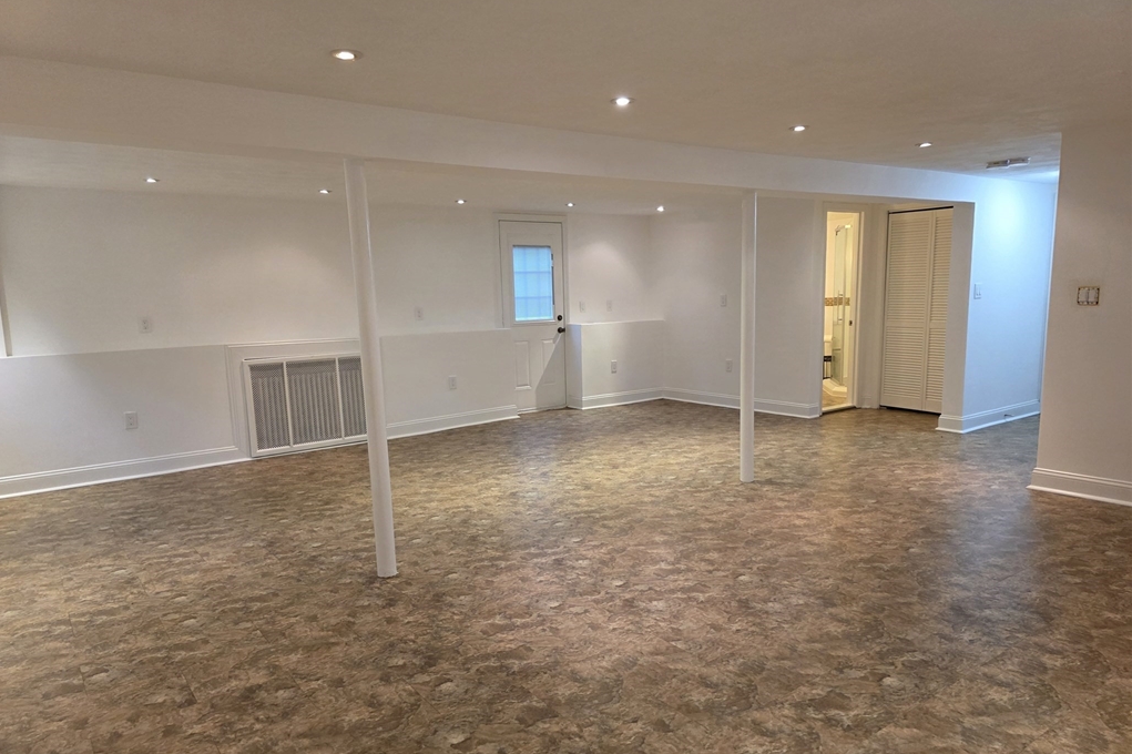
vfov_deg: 53.1
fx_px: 754
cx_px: 565
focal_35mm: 24
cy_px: 394
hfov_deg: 73.8
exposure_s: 1/120
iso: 400
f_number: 1.7
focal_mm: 6.3
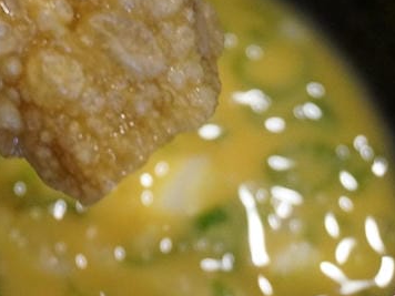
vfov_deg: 9.6
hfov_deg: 13.0
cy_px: -113
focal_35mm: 151
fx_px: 1719
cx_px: 20
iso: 2500
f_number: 5
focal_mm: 31
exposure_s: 1/60
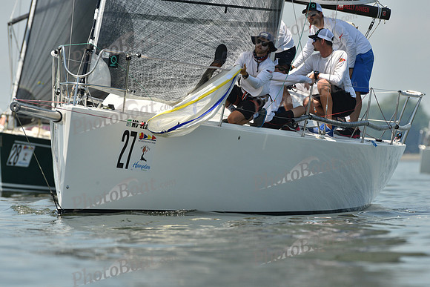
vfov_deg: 2.3
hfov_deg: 3.4
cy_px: 144
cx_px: 215
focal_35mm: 600
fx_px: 7168
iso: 320
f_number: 9
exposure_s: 1/1000
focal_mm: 600
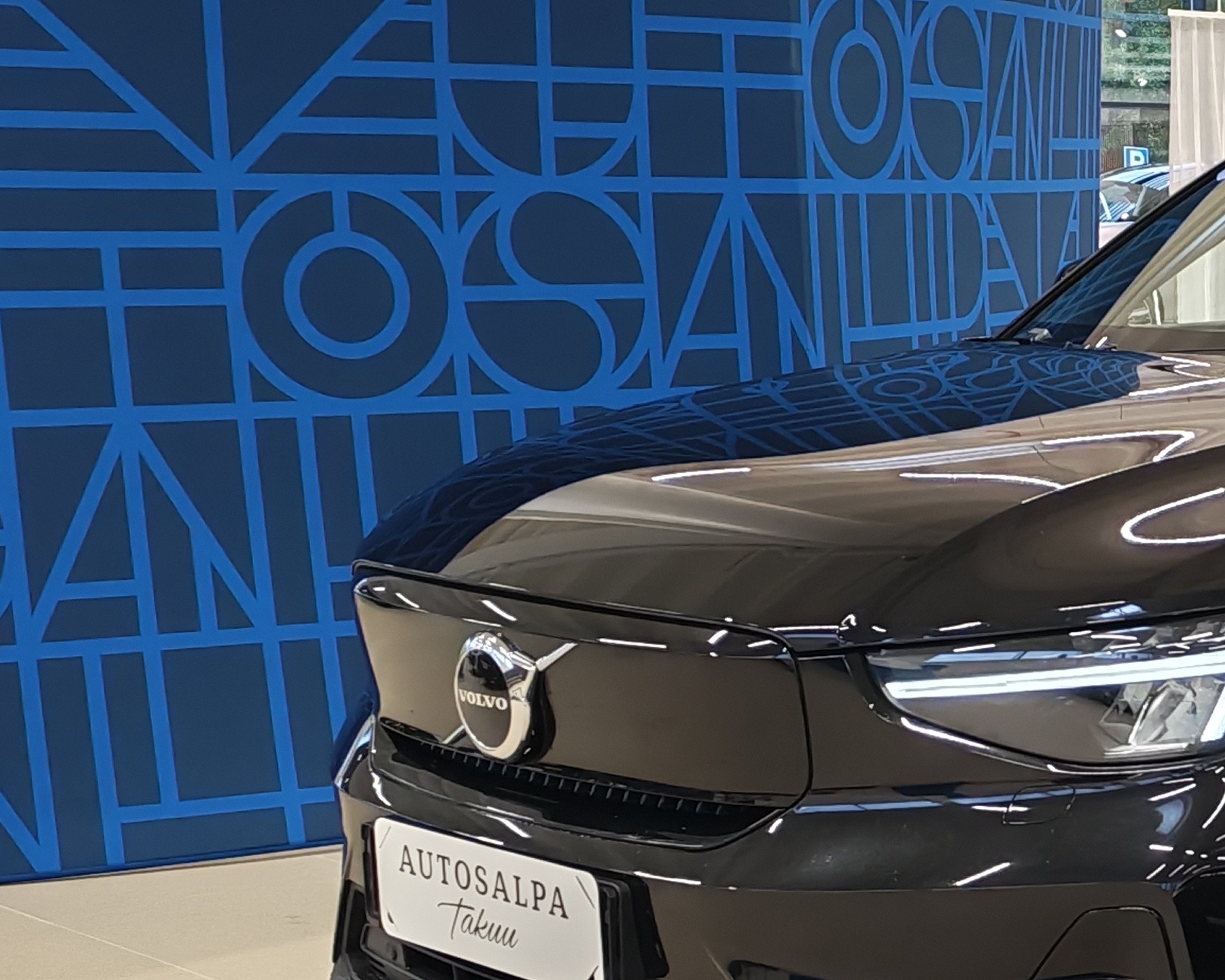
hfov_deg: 21.0
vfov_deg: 18.2
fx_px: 3046
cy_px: 714
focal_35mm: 84
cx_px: 1513
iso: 400
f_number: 1.9
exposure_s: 1/100
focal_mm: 6.12
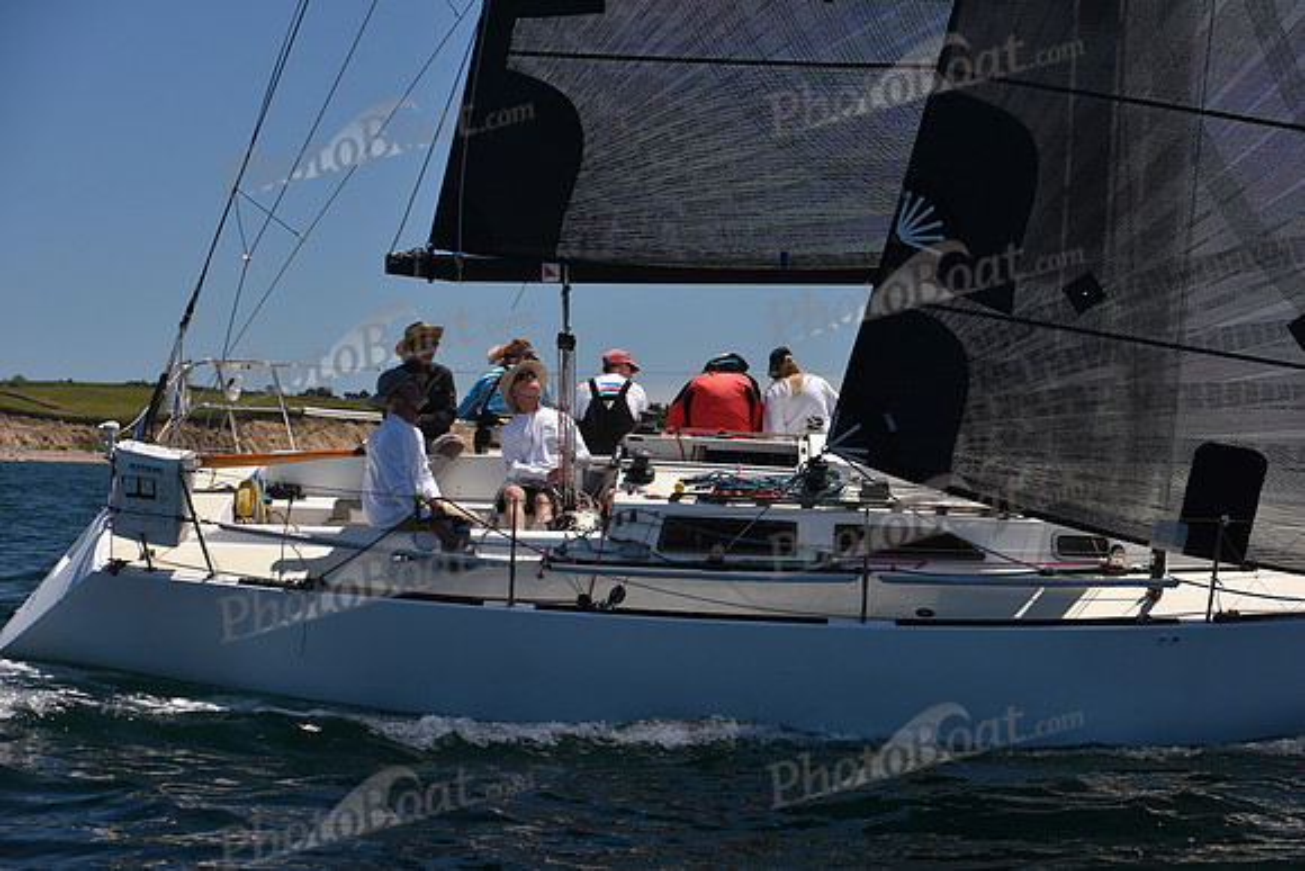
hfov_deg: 28.8
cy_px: 436
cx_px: 652
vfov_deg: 19.5
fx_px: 2538
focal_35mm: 70
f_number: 7.1
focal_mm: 70
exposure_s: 1/800
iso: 250
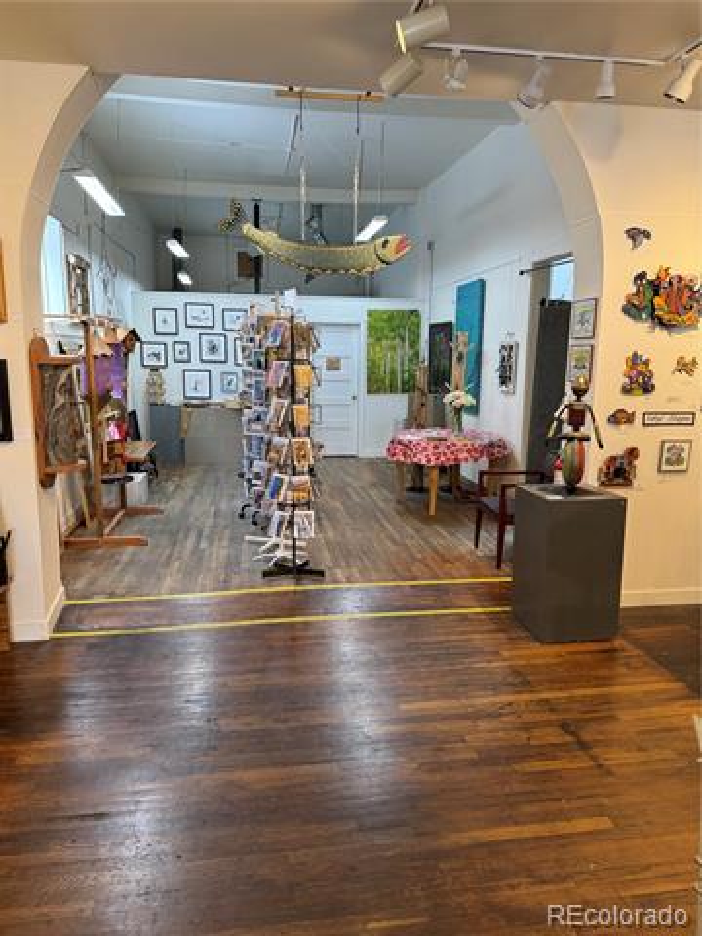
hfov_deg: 56.8
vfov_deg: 71.6
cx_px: 351
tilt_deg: -9.2
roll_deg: -0.3
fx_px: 649
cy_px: 468
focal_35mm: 24
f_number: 1.78
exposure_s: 1/120
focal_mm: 6.76
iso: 160
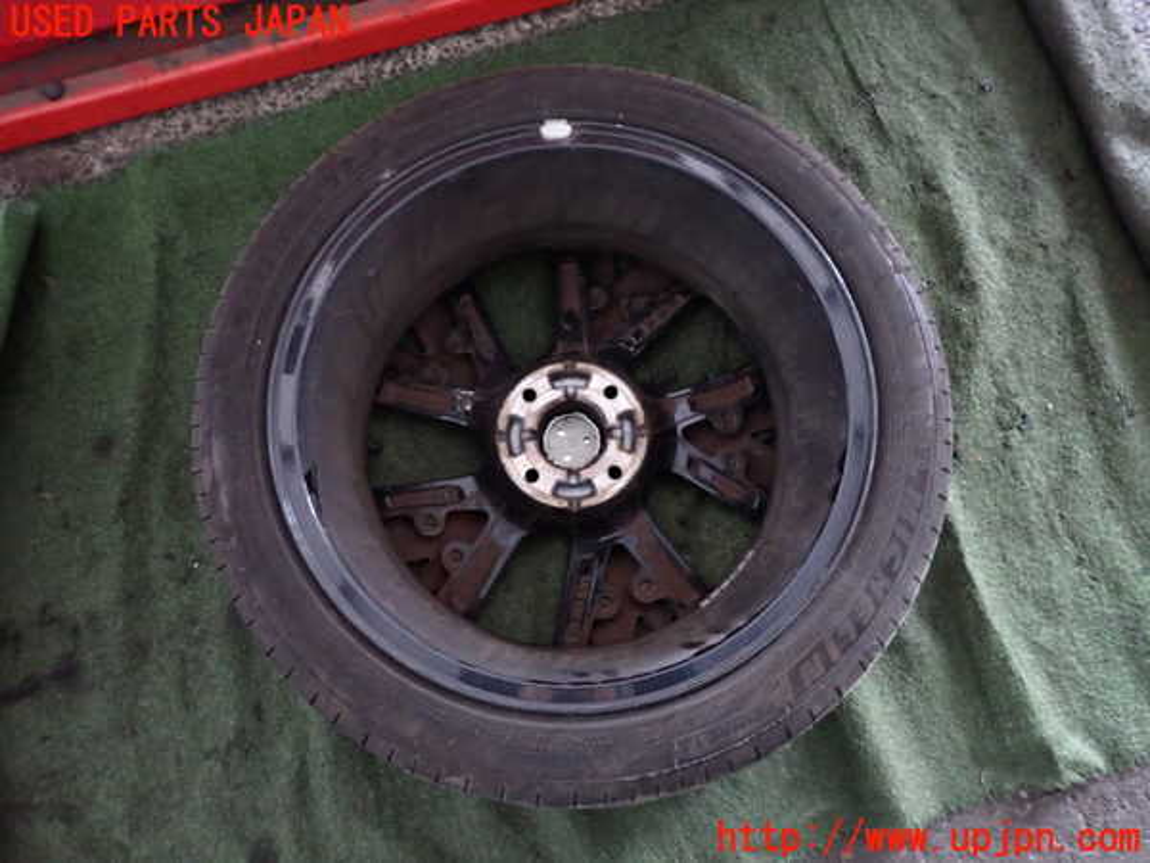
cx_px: 575
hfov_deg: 69.4
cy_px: 432
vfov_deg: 54.9
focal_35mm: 25
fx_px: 831
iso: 640
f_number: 2
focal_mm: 4.5
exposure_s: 1/30
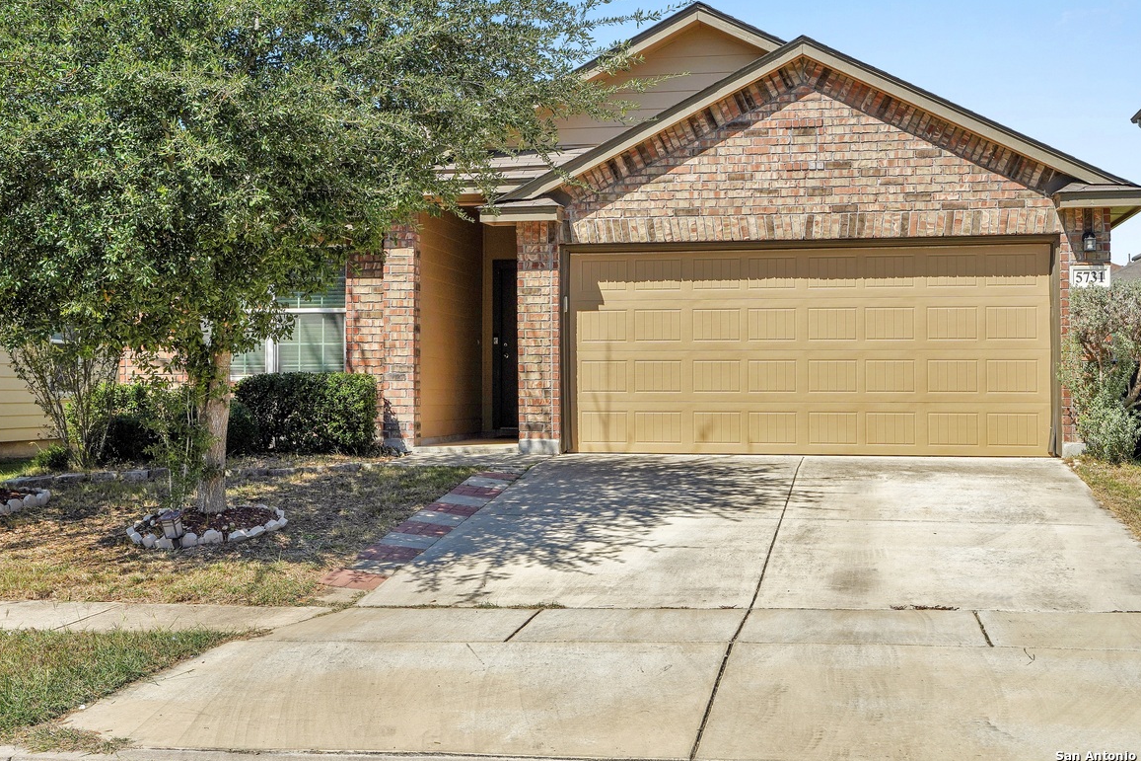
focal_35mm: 49
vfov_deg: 27.3
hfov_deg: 40.2
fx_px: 1553
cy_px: 231
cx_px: 468
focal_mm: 35
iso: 250
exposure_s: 1/500
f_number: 7.1
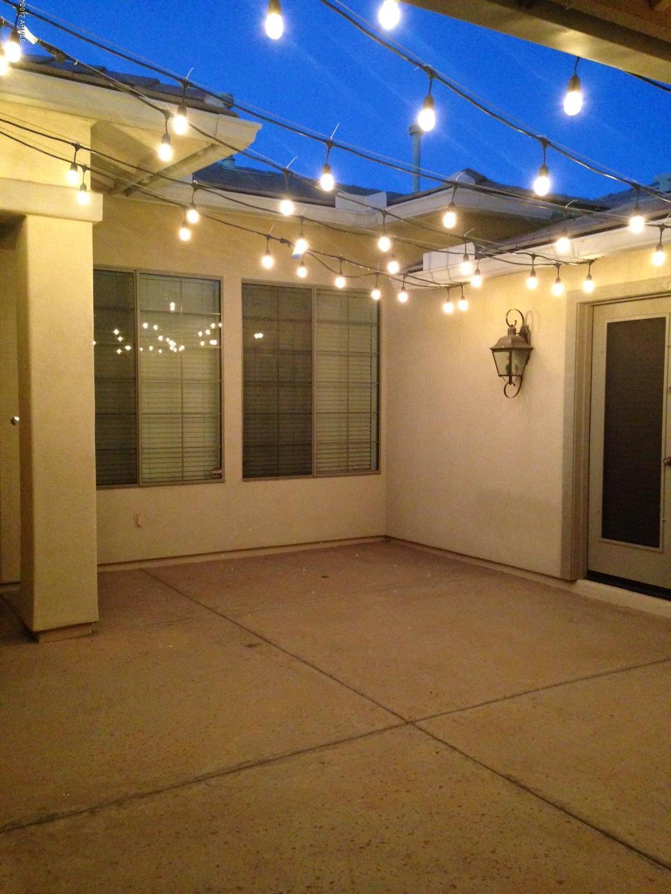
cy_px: 447
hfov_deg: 42.9
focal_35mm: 33
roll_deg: -0.1
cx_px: 336
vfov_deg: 55.4
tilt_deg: -1.3
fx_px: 853
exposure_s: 1/15
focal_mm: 4.12
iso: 500
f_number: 2.4
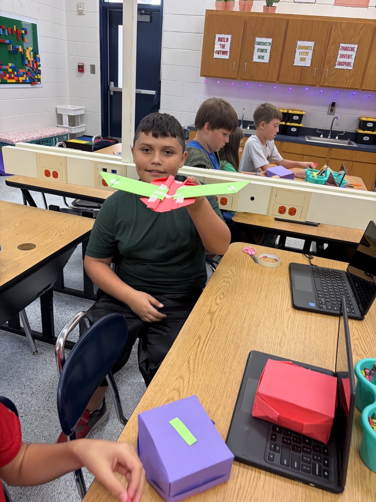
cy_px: 251
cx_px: 188
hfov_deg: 53.1
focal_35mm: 26
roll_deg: -3.8
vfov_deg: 67.3
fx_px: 377
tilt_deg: -29.8
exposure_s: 1/60
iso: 100
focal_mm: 5.96
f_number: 1.6
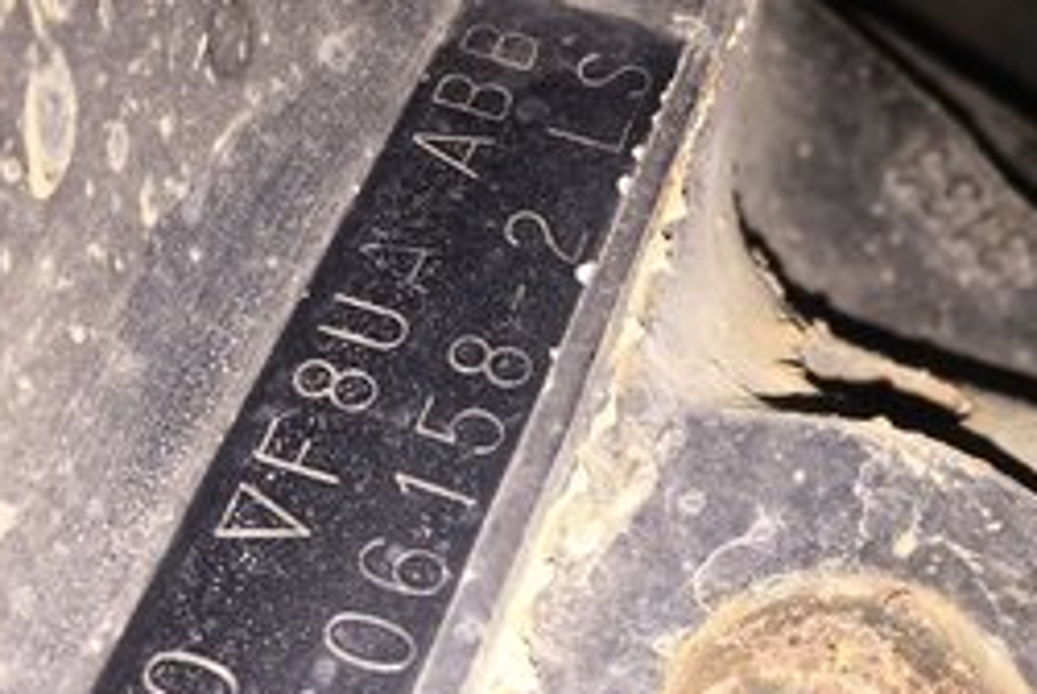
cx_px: 583
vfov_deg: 27.8
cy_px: 512
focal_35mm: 48
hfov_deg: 41.0
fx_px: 1384
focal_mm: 4.15
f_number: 2.2
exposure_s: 1/93
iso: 32
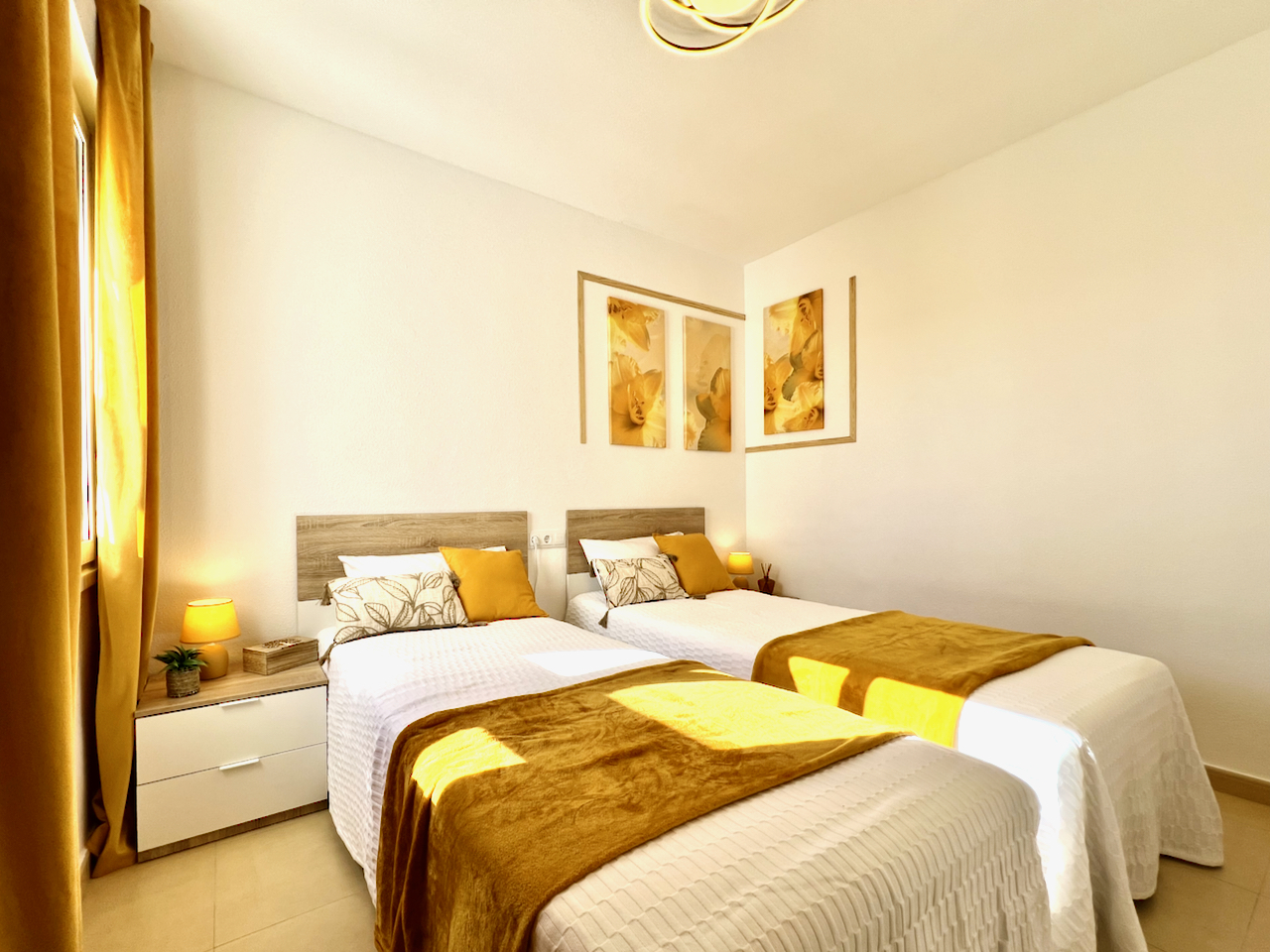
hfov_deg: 106.2
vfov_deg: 89.9
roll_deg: +0.2
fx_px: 477
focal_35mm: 13
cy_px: 476
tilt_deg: -0.6
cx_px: 635
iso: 32
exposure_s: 1/351
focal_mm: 1.57
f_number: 1.8
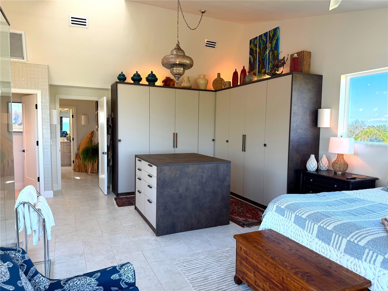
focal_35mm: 24
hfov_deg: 71.6
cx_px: 194
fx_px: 269
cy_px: 146
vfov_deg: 56.8
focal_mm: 6.8
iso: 80
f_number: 1.8
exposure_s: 1/175
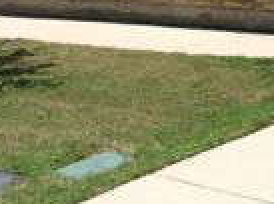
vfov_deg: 10.9
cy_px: -147
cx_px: 262
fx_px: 1011
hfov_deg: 15.2
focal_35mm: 128
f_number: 2.4
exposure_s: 1/1779
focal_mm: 4.28
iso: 50
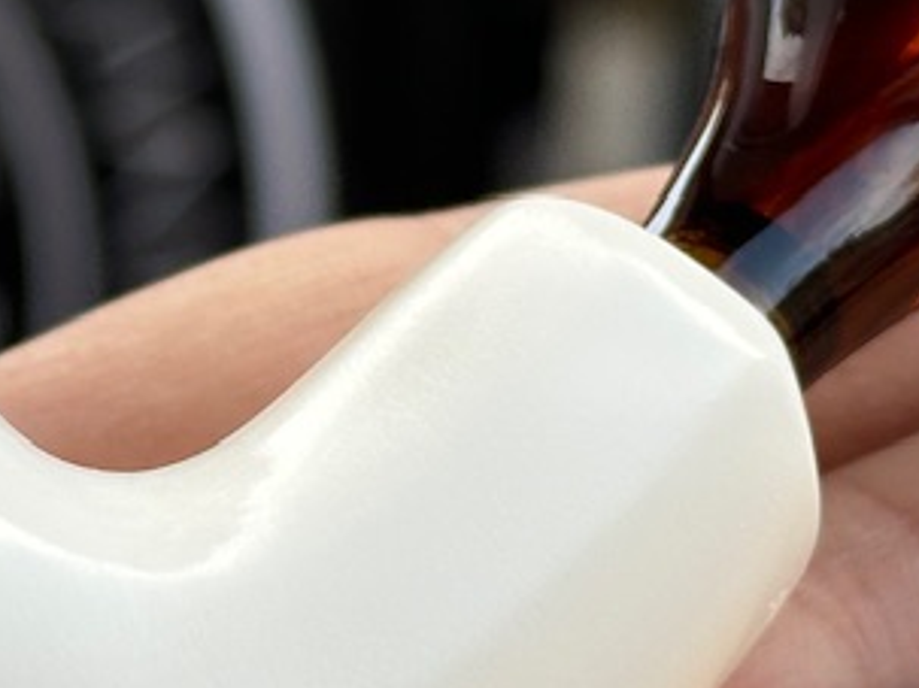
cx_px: 182
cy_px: 185
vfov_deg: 7.3
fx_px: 5387
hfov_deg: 9.7
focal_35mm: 203
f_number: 1.78
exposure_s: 1/496
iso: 64
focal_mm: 6.86
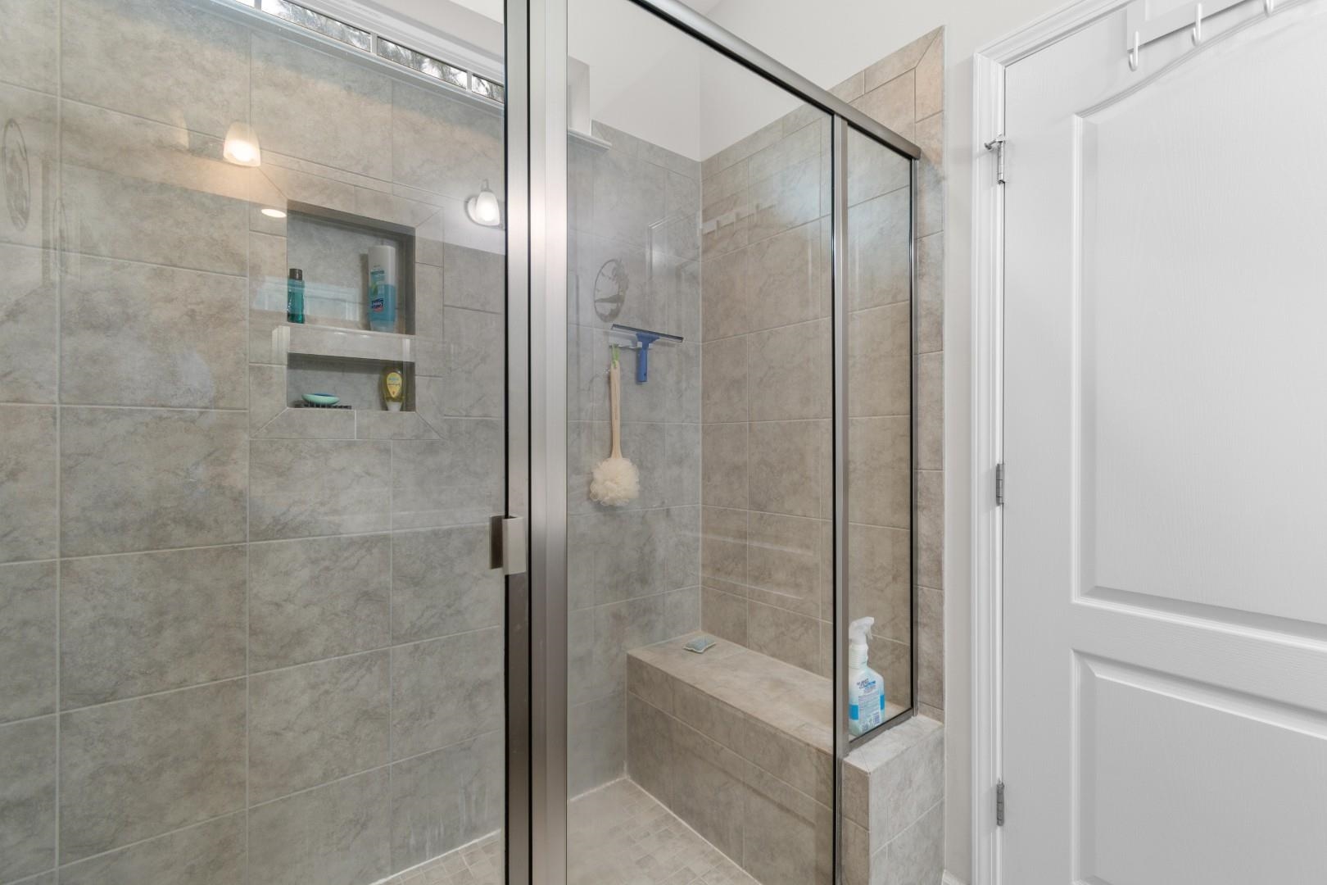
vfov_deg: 77.3
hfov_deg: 100.4
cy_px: 442
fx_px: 553
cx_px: 664
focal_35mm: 15
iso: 100
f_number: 4.5
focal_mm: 10
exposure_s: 1/6
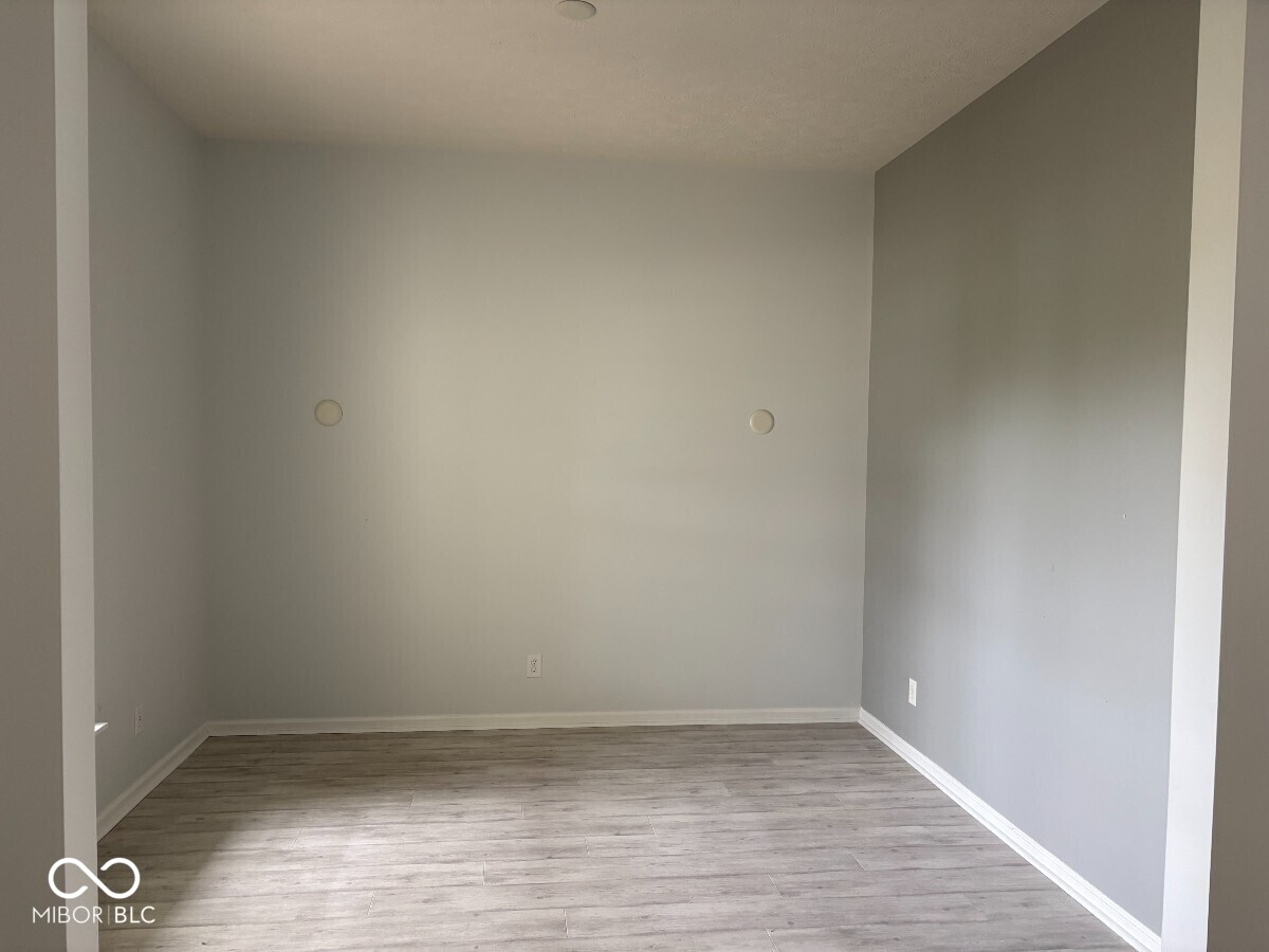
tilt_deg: -2.4
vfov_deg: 53.1
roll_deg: -0.9
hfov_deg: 67.3
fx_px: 953
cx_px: 634
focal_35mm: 26
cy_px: 476
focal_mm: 5.96
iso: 125
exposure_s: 1/70
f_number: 1.6
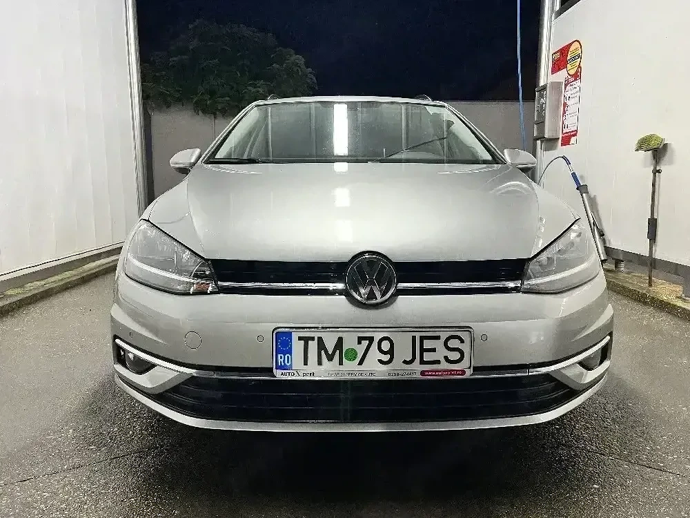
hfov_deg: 67.3
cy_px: 259
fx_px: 518
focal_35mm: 26
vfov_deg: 53.1
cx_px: 345
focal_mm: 5.7
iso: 250
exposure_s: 1/50
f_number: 1.5
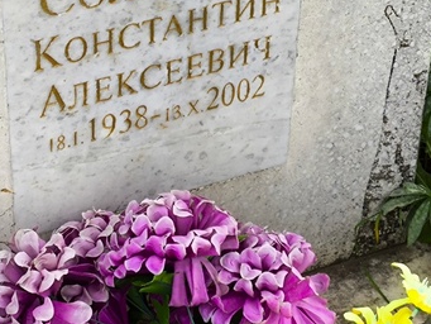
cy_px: -18
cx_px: 103
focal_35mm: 117
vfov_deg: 12.5
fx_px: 1457
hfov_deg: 16.7
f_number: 1.7
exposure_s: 1/193
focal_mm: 4.71
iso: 50
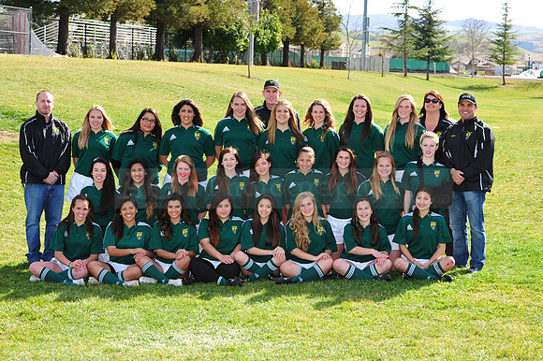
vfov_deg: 19.4
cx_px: 272
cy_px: 180
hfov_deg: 28.9
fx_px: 1055
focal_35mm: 70
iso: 200
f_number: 8
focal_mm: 70
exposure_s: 1/125
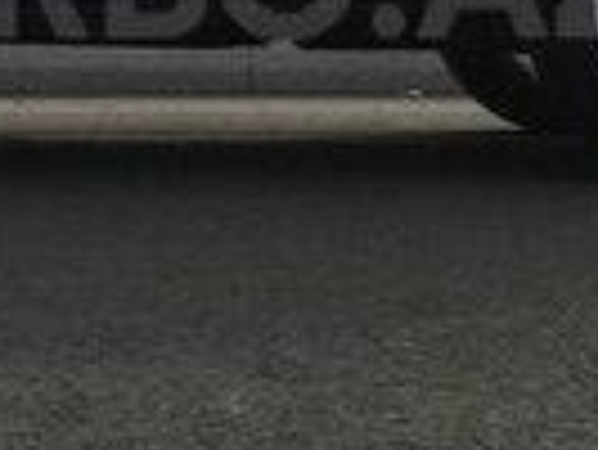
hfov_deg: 13.7
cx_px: 198
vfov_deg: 10.2
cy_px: -29
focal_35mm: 144
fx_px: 2490
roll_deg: +0.2
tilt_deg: -0.6
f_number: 2.2
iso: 25
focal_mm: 4.15
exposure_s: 1/2024
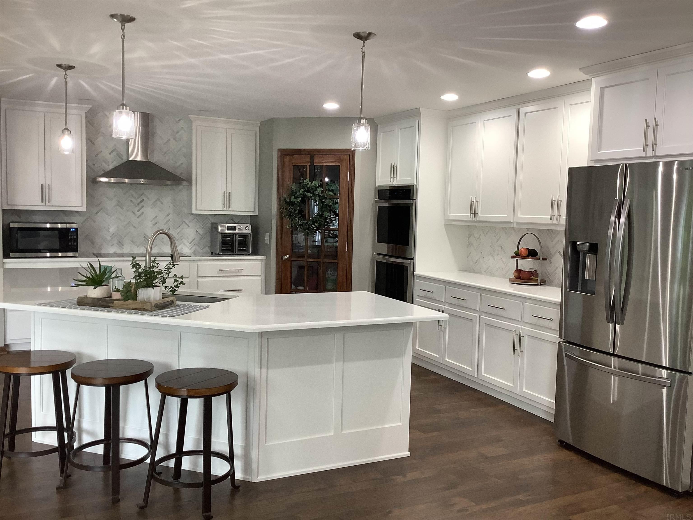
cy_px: 260
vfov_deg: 45.4
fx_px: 621
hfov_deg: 58.4
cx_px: 346
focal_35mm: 31
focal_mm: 3.3
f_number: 2.4
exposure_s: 1/60
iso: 125
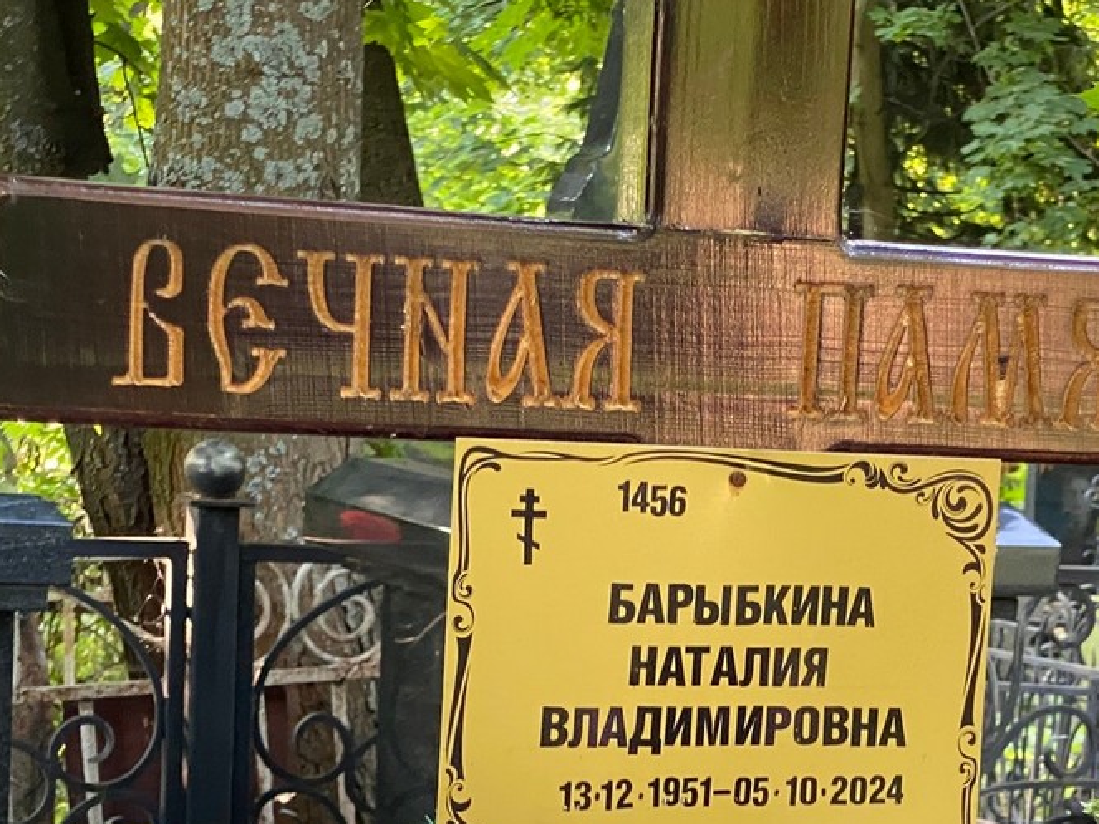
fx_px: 3587
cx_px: 900
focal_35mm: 113
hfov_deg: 17.3
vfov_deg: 12.9
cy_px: 865
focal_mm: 6
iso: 160
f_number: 2
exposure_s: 1/60
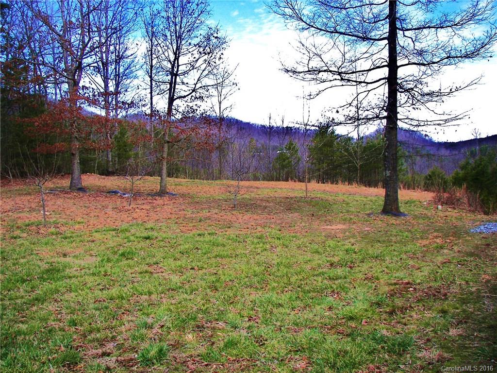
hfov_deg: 51.4
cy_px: 186
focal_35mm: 36
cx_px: 248
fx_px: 517
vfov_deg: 39.7
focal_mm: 6
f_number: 2.8
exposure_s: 1/500
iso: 50
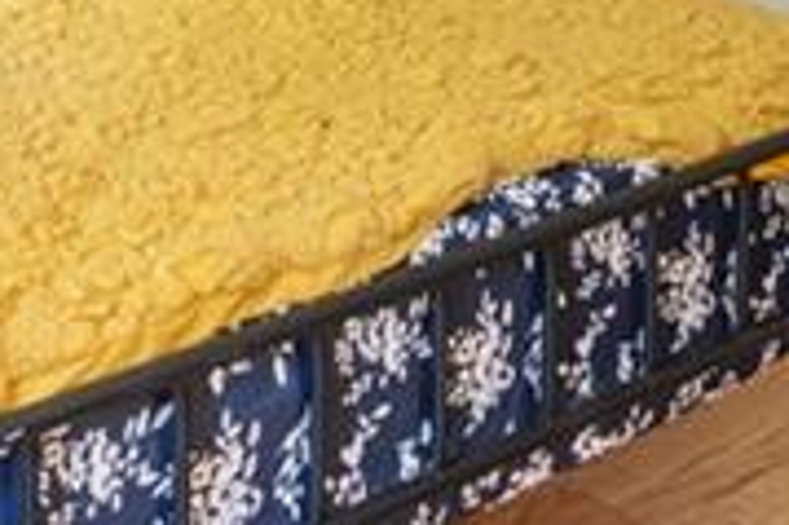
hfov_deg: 23.9
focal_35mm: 80
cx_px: -53
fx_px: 1752
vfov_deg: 14.4
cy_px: -505
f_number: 11
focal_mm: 14
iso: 250
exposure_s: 1/2
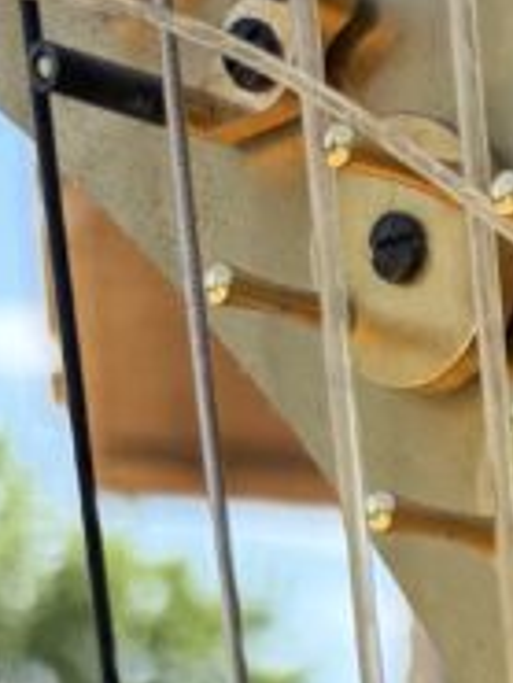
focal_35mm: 133
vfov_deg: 11.3
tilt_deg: -14.7
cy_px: 1820
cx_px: 1284
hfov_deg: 9.7
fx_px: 2625
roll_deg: -2.2
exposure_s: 1/1250
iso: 80
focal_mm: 6.76
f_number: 1.78
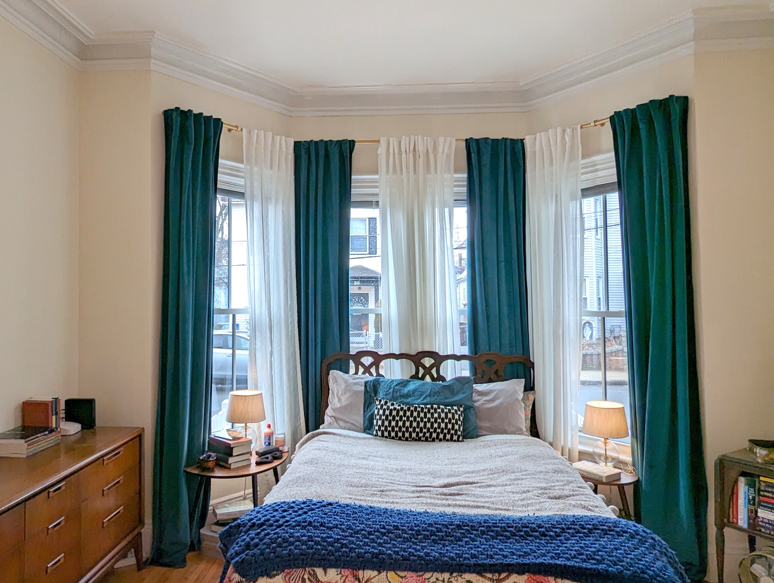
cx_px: 333
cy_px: 283
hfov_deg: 69.0
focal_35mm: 25
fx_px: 560
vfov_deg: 55.0
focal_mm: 2.35
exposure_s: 1/149
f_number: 2.2
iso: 61
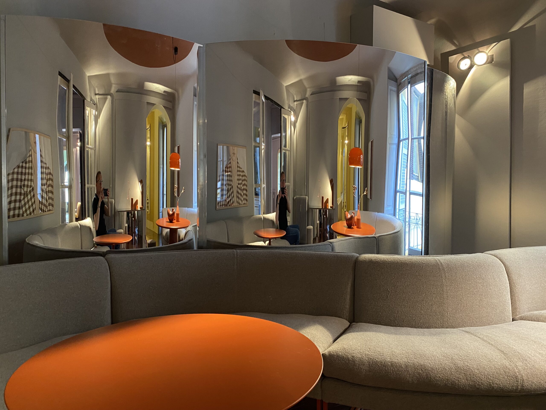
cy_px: 205
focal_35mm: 26
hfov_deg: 67.3
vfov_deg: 53.1
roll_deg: +0.5
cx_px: 273
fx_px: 410
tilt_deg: -0.5
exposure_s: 1/50
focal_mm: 4.25
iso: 400
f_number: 1.8
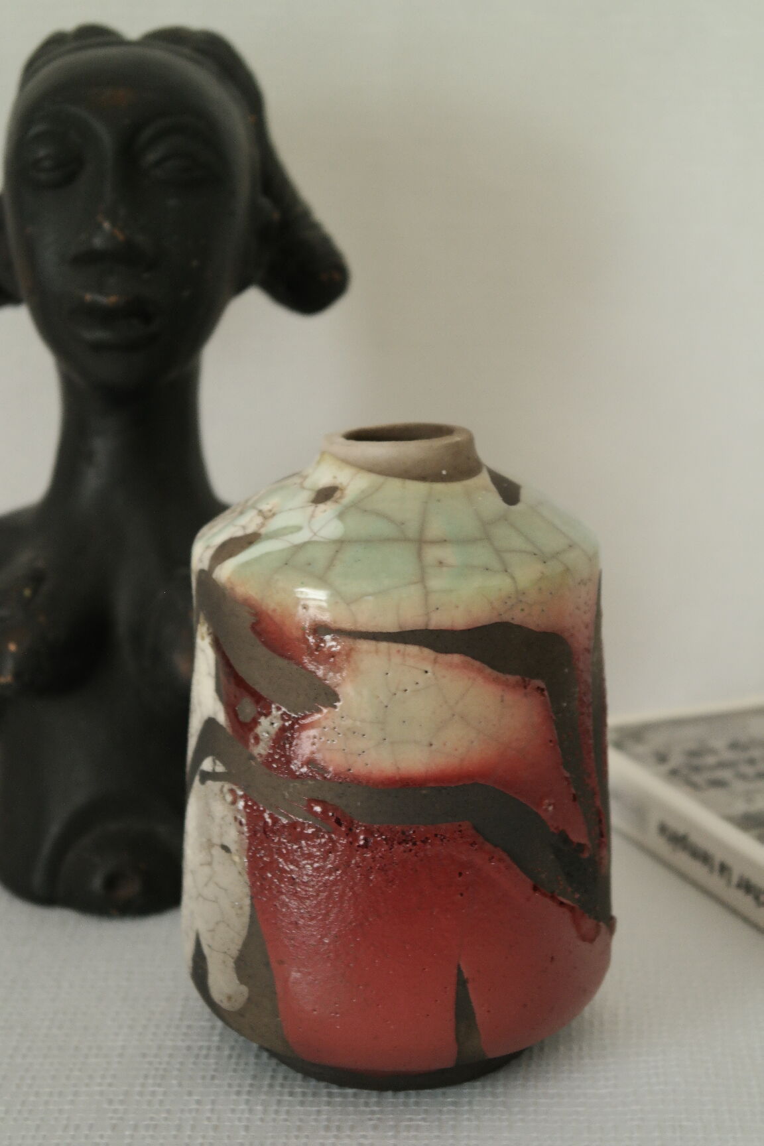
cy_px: 573
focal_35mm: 77
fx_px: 2451
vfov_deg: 26.3
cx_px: 382
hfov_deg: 17.7
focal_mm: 50
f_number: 5.6
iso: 800
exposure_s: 1/30
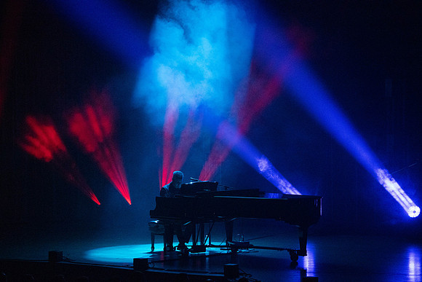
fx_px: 1946
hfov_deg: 12.4
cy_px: 141
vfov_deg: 8.3
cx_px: 211
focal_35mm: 166
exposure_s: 1/320
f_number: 10
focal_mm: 166
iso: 16000
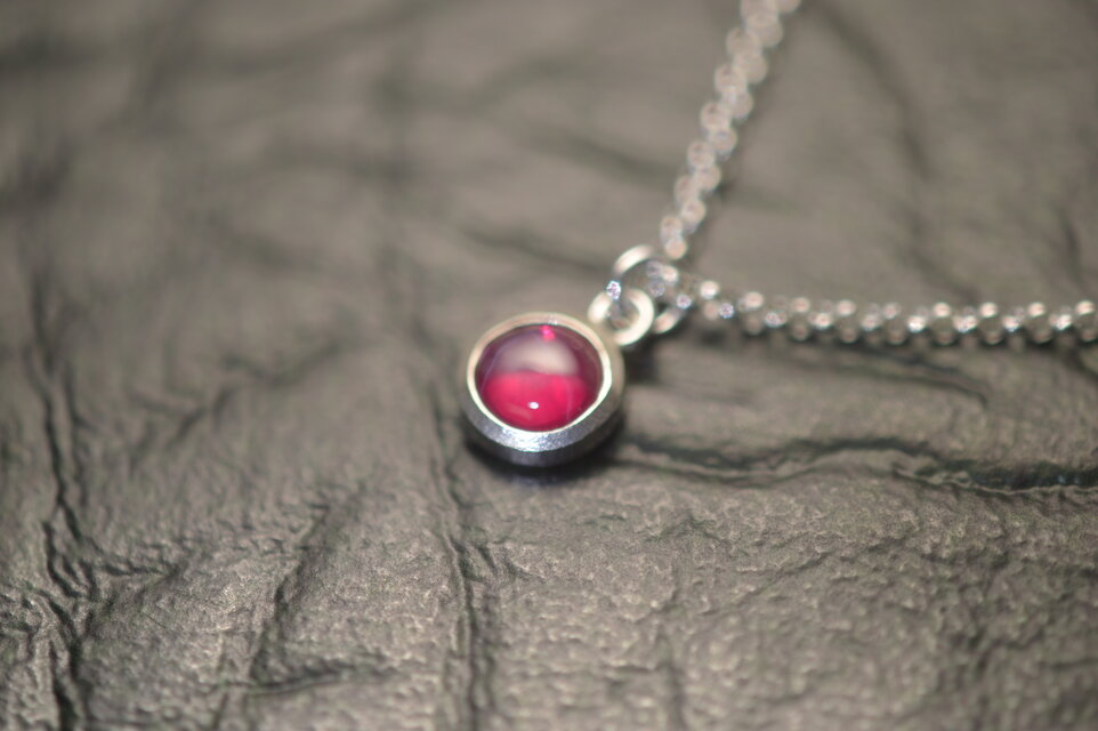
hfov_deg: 16.1
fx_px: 3886
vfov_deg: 10.7
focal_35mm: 128
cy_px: 366
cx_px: 549
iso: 100
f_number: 4.2
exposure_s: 1/125
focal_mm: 85
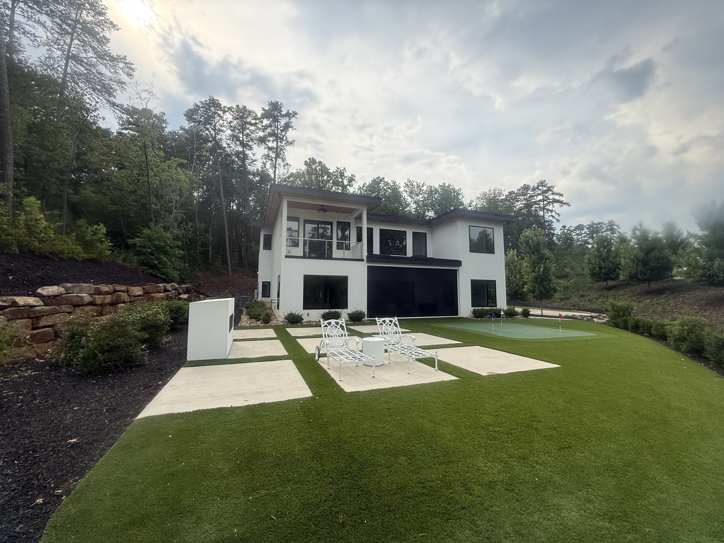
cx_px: 362
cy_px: 272
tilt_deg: +5.9
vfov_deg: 85.7
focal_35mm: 14
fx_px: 293
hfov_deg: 102.1
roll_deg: -0.4
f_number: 2.2
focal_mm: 2.22
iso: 64
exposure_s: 1/864
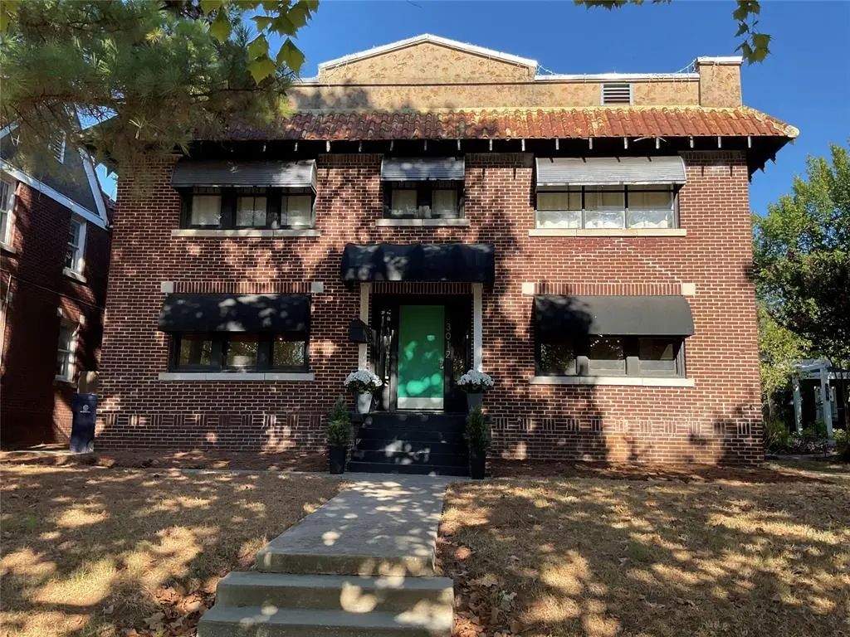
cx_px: 425
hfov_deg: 61.7
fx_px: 712
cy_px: 318
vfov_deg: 48.2
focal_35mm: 29
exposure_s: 1/500
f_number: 1.8
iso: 16
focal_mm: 3
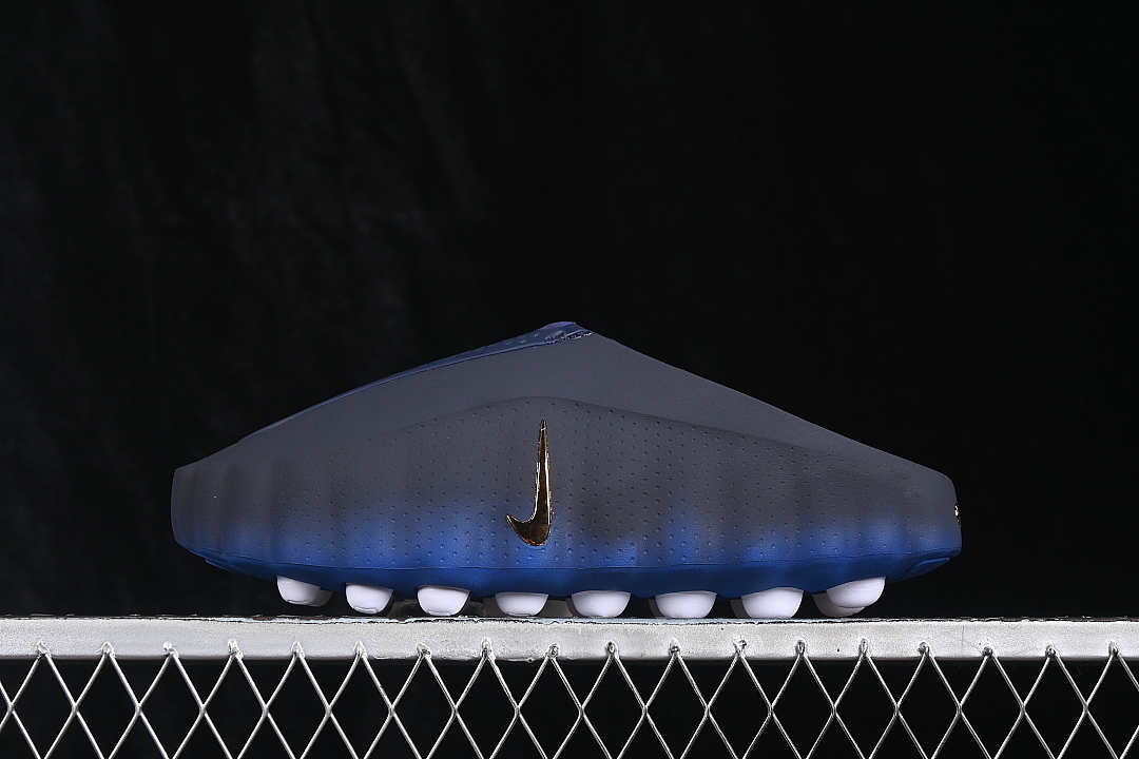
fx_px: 2373
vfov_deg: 18.2
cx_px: 570
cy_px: 380
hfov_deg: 27.0
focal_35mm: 75
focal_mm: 50
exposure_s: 1/60
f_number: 6.3
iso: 160
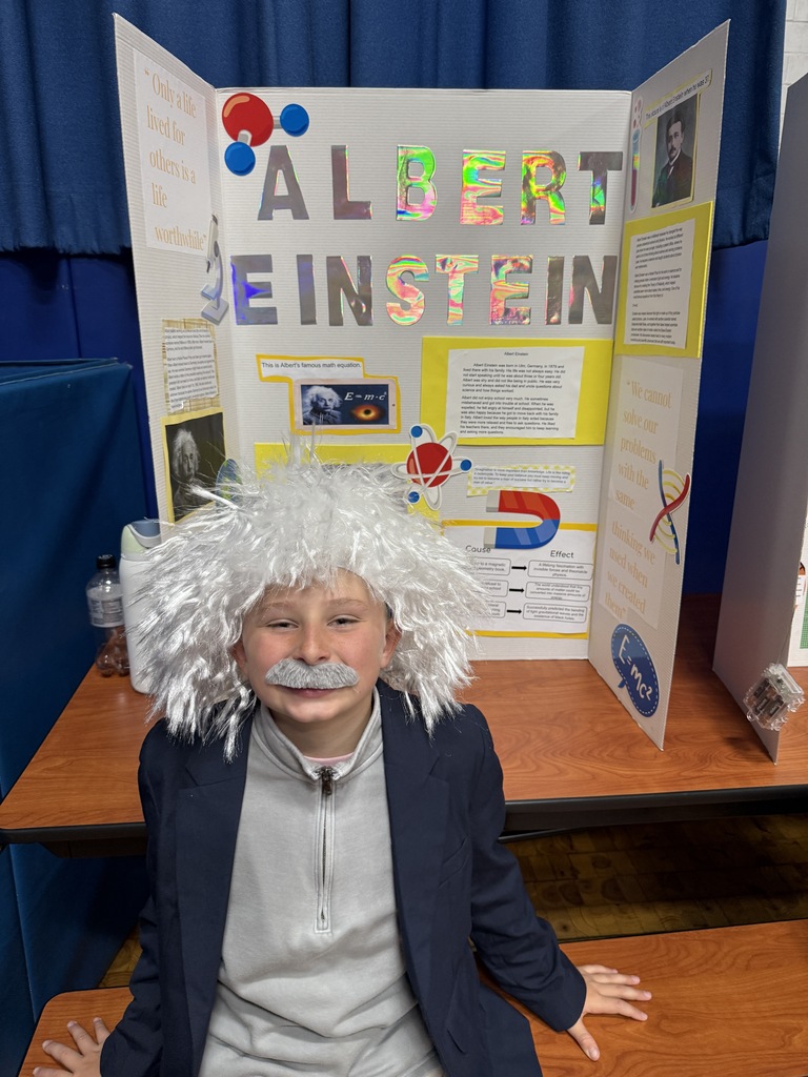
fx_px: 747
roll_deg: -1.1
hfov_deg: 56.8
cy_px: 538
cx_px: 404
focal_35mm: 24
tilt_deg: -16.8
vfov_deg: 71.6
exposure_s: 1/60
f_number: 1.78
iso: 200
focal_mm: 6.76
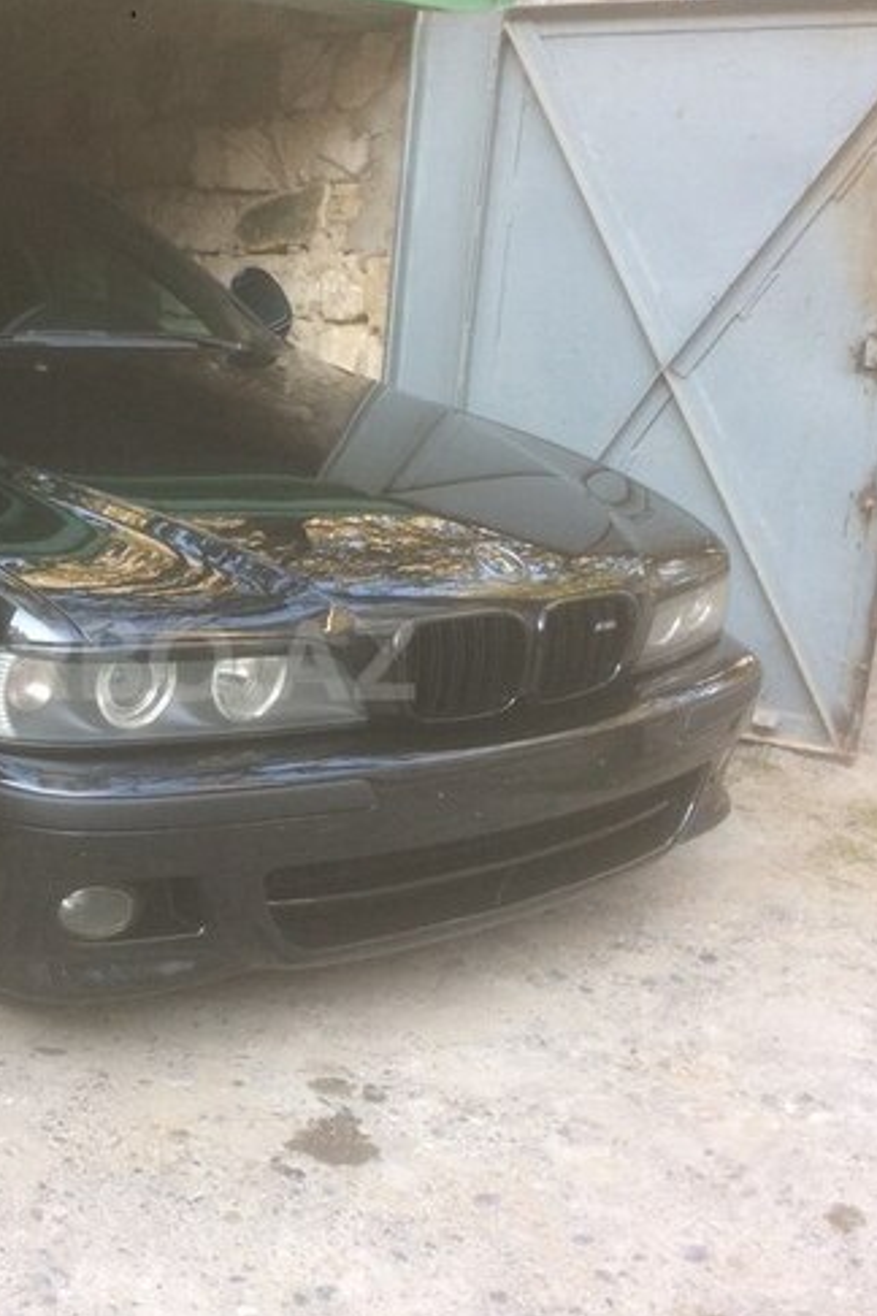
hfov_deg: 31.5
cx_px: 138
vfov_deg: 47.4
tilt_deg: -11.7
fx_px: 1498
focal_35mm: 41
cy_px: 659
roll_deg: -2.4
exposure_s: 1/50
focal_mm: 4.15
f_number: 2.2
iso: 50
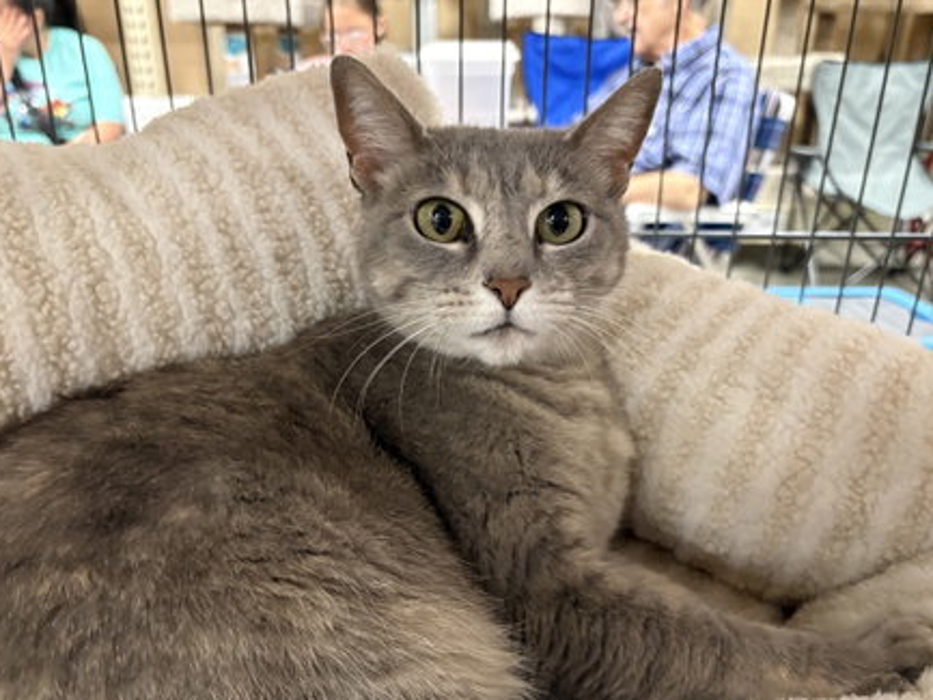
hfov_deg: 59.9
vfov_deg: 46.7
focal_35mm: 30
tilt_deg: -24.2
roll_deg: +0.8
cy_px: 395
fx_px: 809
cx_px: 457
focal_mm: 5.96
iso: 400
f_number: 1.6
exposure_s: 1/60
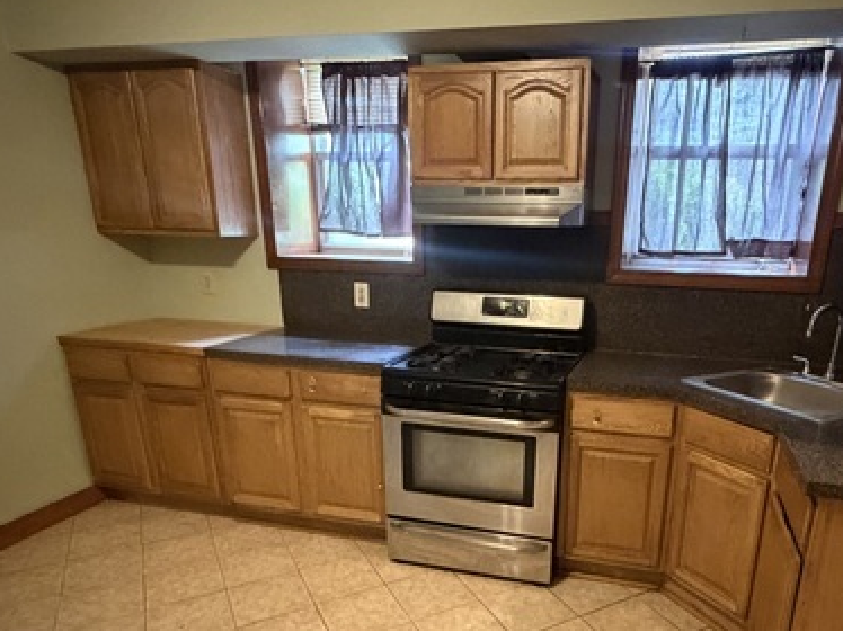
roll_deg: -0.3
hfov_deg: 68.7
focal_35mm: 25
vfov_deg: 53.6
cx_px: 511
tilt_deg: -18.7
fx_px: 608
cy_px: 426
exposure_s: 1/40
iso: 1250
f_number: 2.2
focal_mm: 2.22
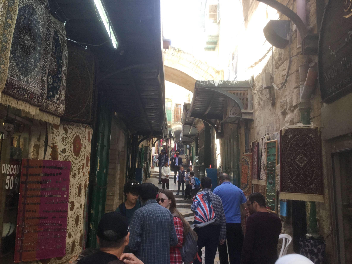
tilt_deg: +10.0
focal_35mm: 31
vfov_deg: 45.4
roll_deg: -2.6
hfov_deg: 58.4
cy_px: 132
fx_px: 315
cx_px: 176
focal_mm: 3.3
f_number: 2.4
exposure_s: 1/100
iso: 40
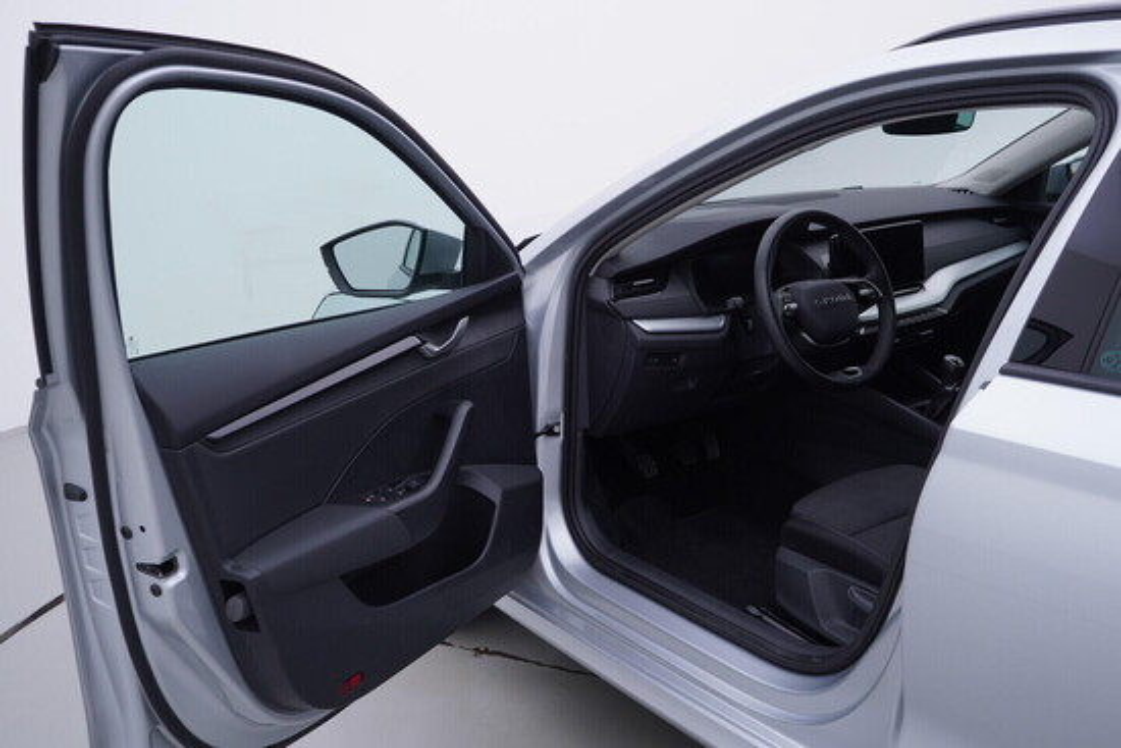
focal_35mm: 36
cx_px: 560
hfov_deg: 53.1
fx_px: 1121
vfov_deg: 36.9
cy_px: 374
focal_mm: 24
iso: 125
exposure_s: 1/60
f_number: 4
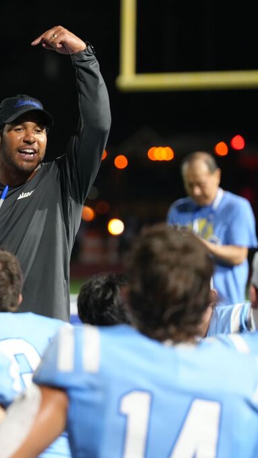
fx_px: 3843
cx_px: -49
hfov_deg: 3.8
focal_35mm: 316
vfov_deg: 6.8
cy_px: 230
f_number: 4
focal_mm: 200
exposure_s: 1/200
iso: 4000
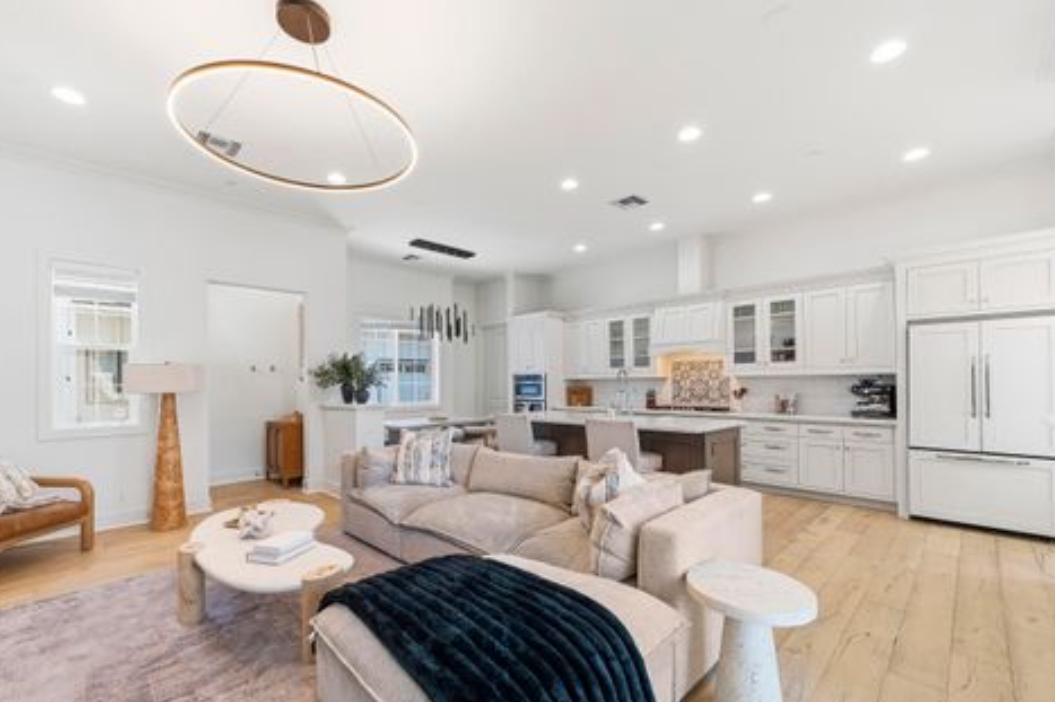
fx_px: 439
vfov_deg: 77.2
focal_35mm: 15
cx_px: 495
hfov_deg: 100.3
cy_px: 371
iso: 250
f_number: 8
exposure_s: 1/1.25
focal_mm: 14
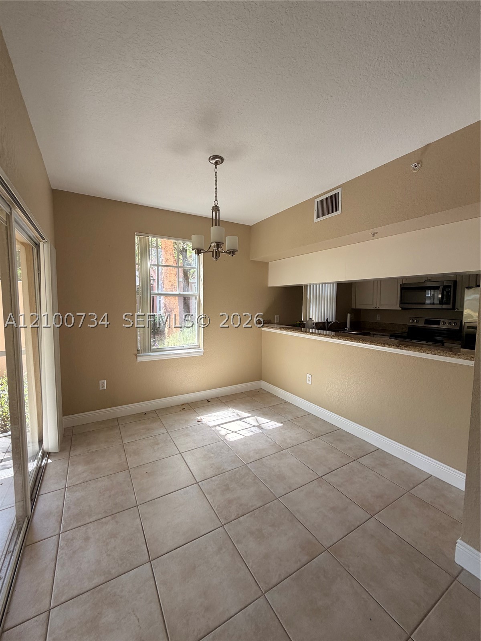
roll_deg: -0.8
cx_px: 240
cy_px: 320
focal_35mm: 14
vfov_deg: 102.1
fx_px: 259
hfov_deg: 85.7
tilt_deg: -2.6
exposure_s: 1/121
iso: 80
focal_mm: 2.22
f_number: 2.2
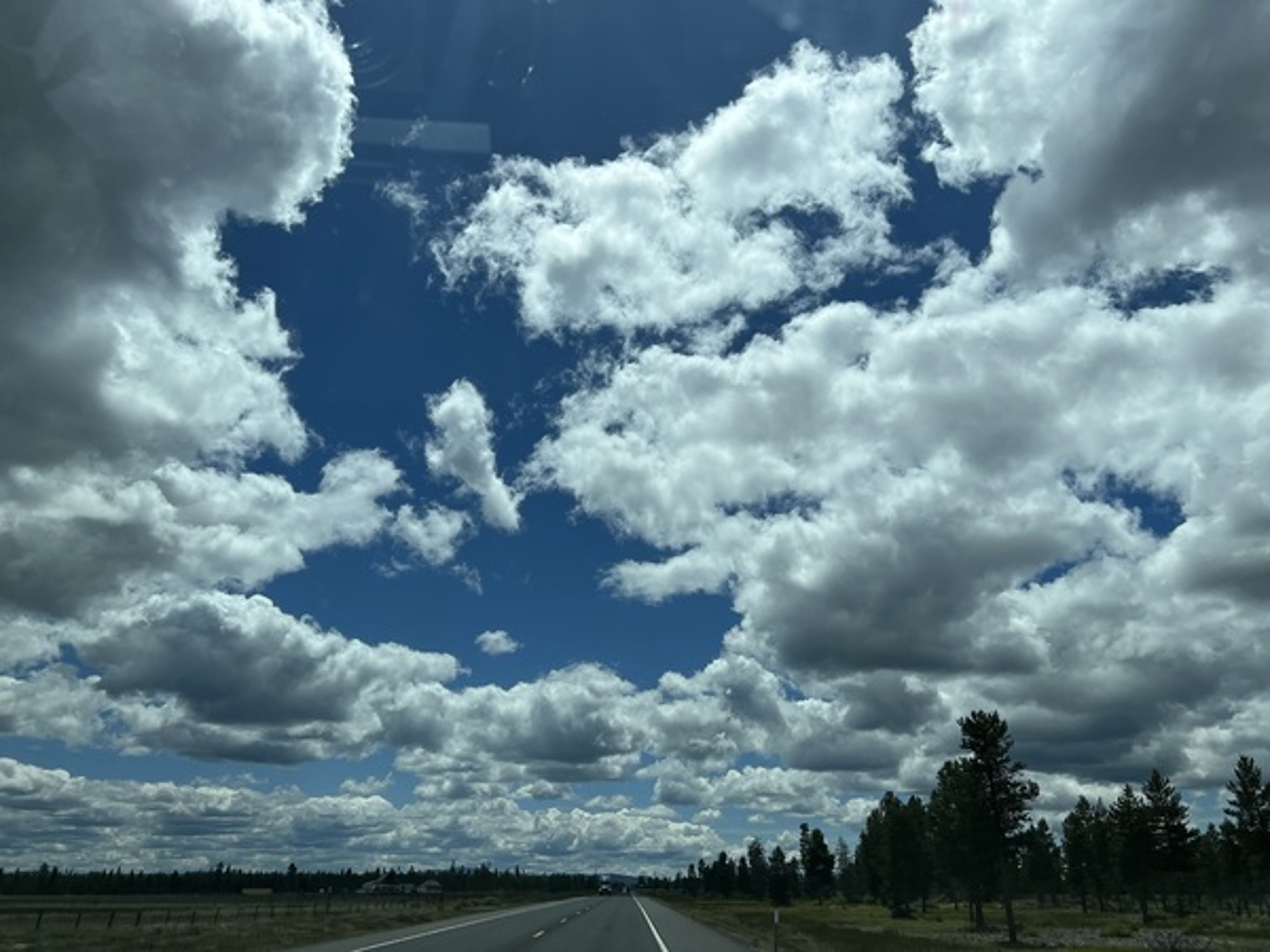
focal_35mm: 26
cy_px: 476
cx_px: 635
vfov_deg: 53.1
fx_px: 954
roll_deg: +1.2
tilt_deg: +24.2
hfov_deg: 67.3
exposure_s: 1/16393
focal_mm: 5.7
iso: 50
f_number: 1.5
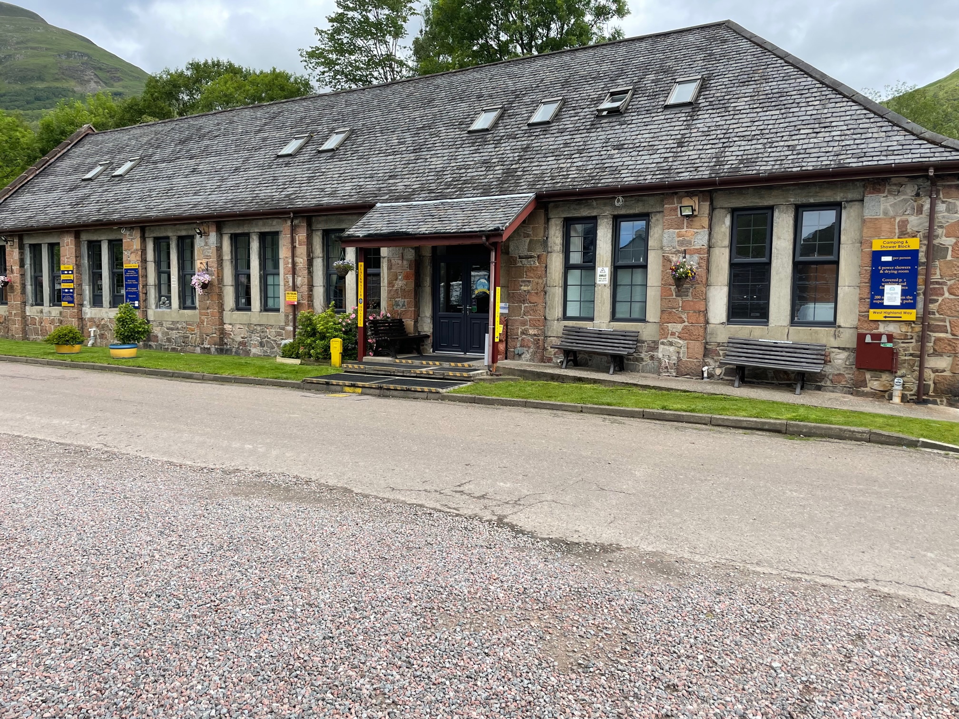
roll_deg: -1.1
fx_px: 720
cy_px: 360
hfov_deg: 67.3
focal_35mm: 26
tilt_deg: -5.2
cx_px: 480
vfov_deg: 53.1
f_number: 1.6
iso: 32
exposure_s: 1/1887
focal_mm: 4.2
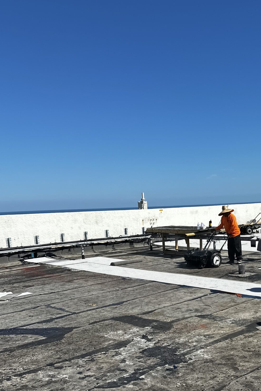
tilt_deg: -12.1
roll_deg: +0.3
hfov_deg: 33.5
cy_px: 291
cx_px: 198
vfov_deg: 47.8
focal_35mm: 39
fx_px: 424
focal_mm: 6.86
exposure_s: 1/5525
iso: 80
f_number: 1.78
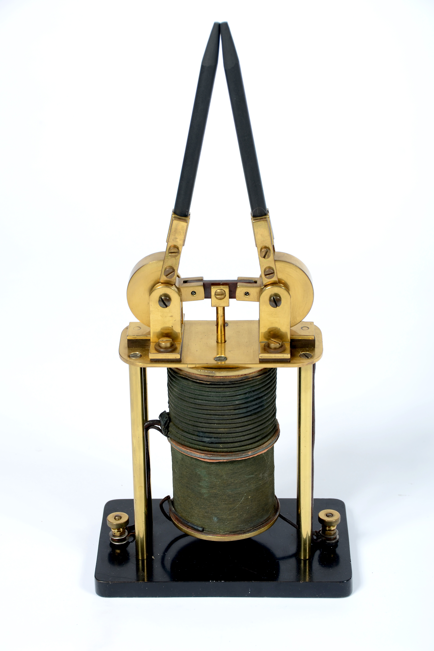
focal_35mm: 94
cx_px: 218
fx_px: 1700
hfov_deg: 14.6
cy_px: 322
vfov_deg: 21.7
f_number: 9
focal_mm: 62
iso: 100
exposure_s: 1/250
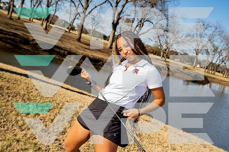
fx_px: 274
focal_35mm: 43
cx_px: 114
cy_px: 76
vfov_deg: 31.2
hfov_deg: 45.4
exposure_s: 1/250
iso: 100
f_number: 5.6
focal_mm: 43
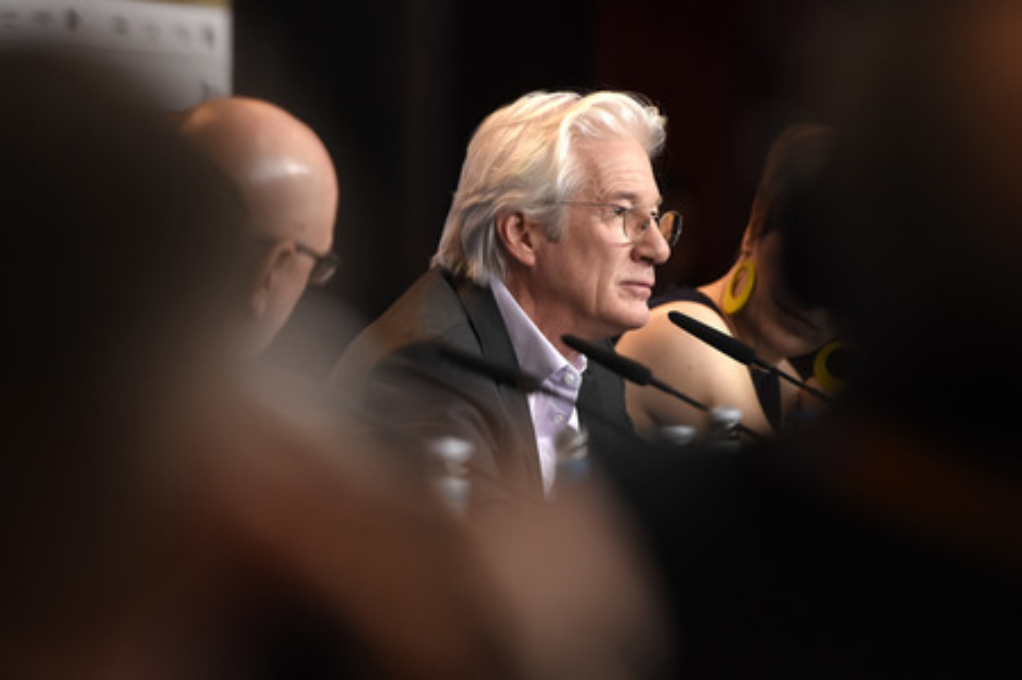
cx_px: 511
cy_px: 340
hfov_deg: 6.9
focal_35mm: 300
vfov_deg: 4.6
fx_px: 8510
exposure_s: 1/320
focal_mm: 200
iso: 800
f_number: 3.2
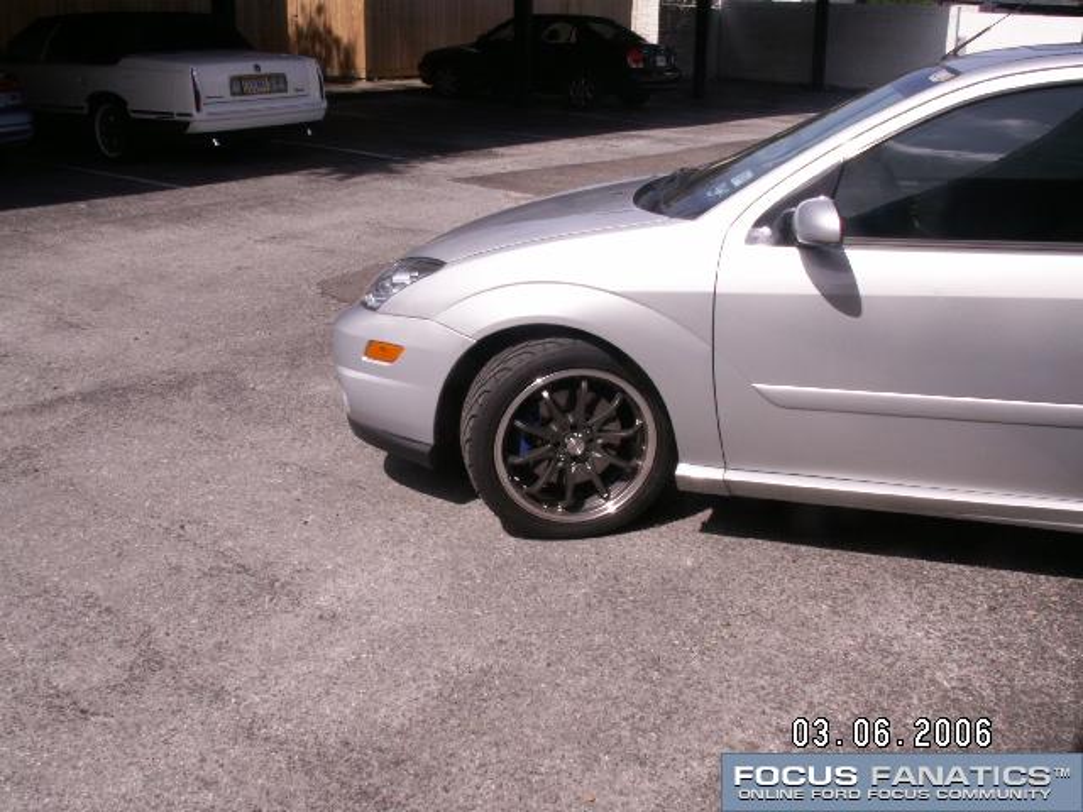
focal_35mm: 35
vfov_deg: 40.7
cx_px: 542
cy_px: 406
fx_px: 1095
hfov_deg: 52.6
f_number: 8
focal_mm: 5.86
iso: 50
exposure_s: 1/250
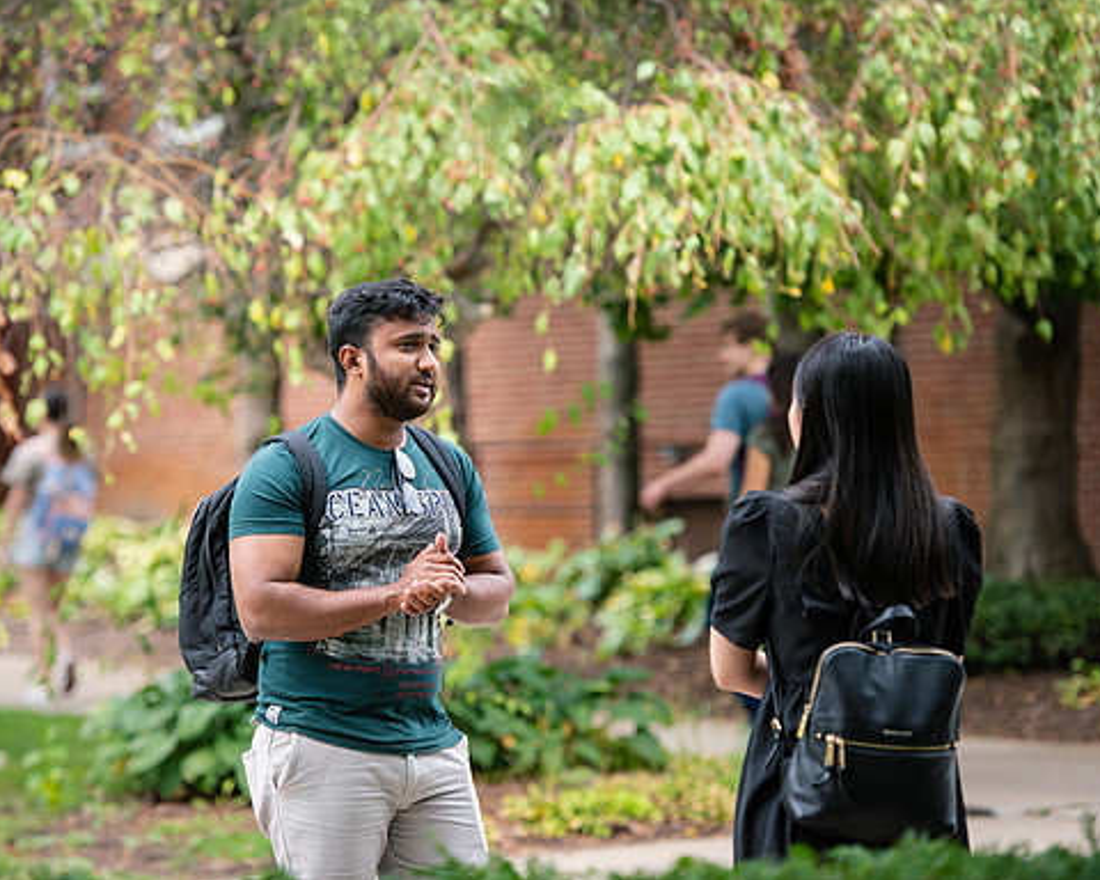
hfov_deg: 12.6
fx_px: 4981
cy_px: 439
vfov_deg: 10.1
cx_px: 458
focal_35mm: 153
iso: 320
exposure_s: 1/320
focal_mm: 135
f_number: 3.2
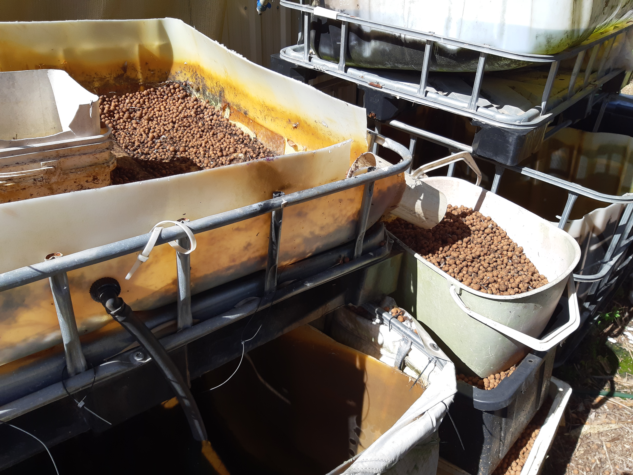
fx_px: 475
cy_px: 238
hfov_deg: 67.3
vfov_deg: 53.1
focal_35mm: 26
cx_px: 316
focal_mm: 3.93
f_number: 1.7
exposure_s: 1/1212
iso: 40
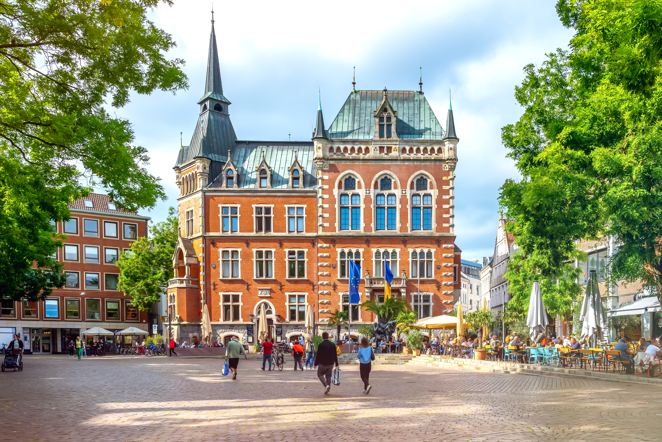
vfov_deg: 42.3
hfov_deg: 60.3
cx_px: 331
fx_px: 570
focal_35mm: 31
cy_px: 221
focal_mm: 31
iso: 200
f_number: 13
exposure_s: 1/160
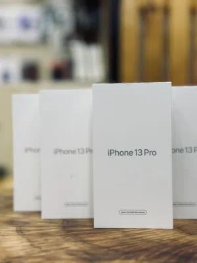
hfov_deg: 30.3
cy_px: 132
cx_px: 98
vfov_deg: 39.7
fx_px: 364
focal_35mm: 48
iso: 80
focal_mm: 6.86
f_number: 1.78
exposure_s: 1/100
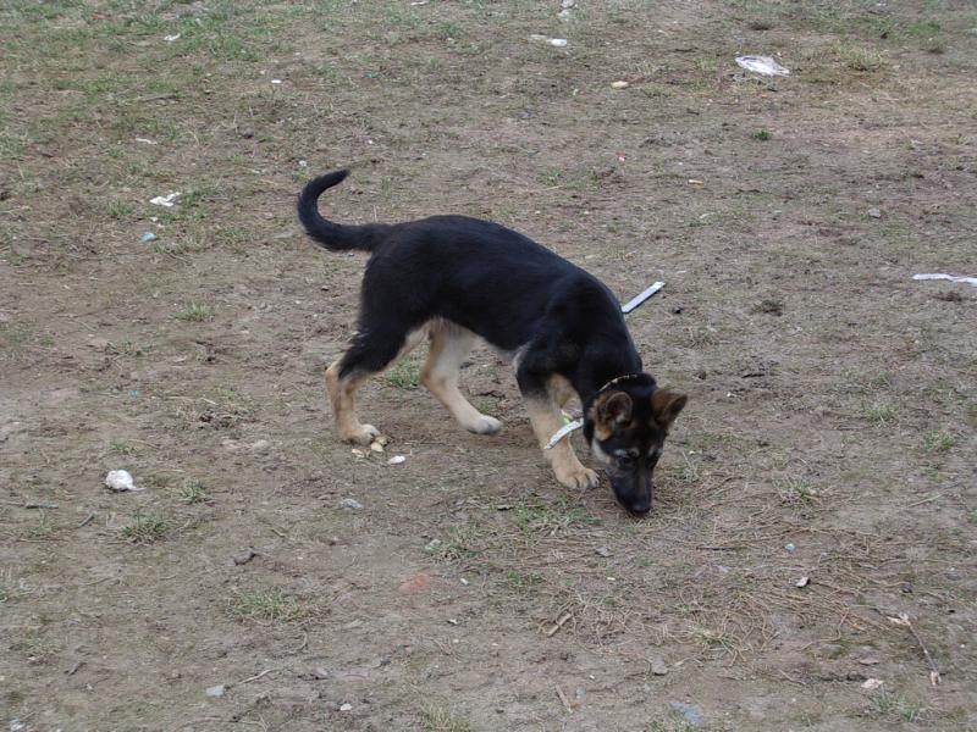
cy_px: 366
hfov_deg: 25.7
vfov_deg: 19.4
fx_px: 2145
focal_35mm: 76
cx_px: 488
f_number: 3.8
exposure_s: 1/125
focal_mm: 11.5
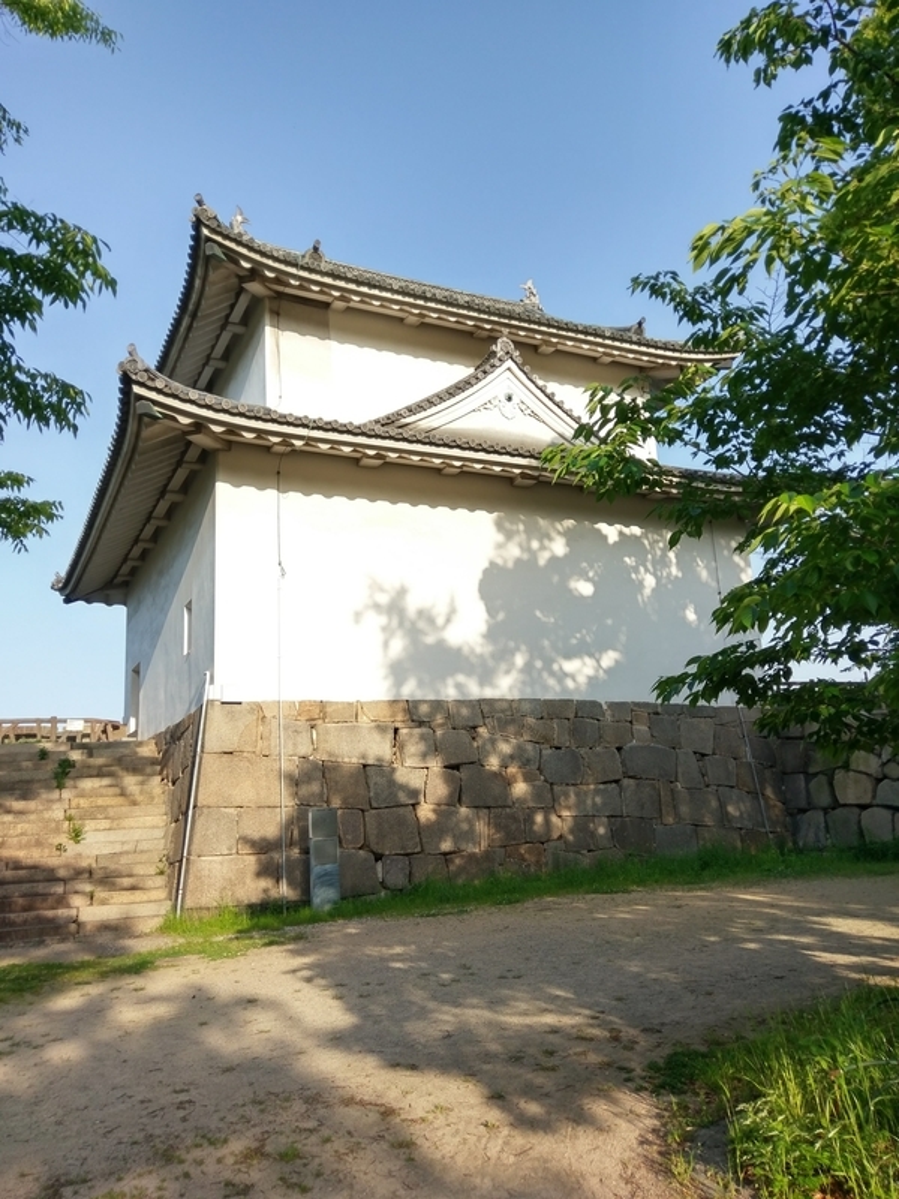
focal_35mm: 26
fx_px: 900
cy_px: 600
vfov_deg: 67.3
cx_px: 450
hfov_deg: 53.1
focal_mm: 4.58
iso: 100
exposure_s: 1/873
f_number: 1.8
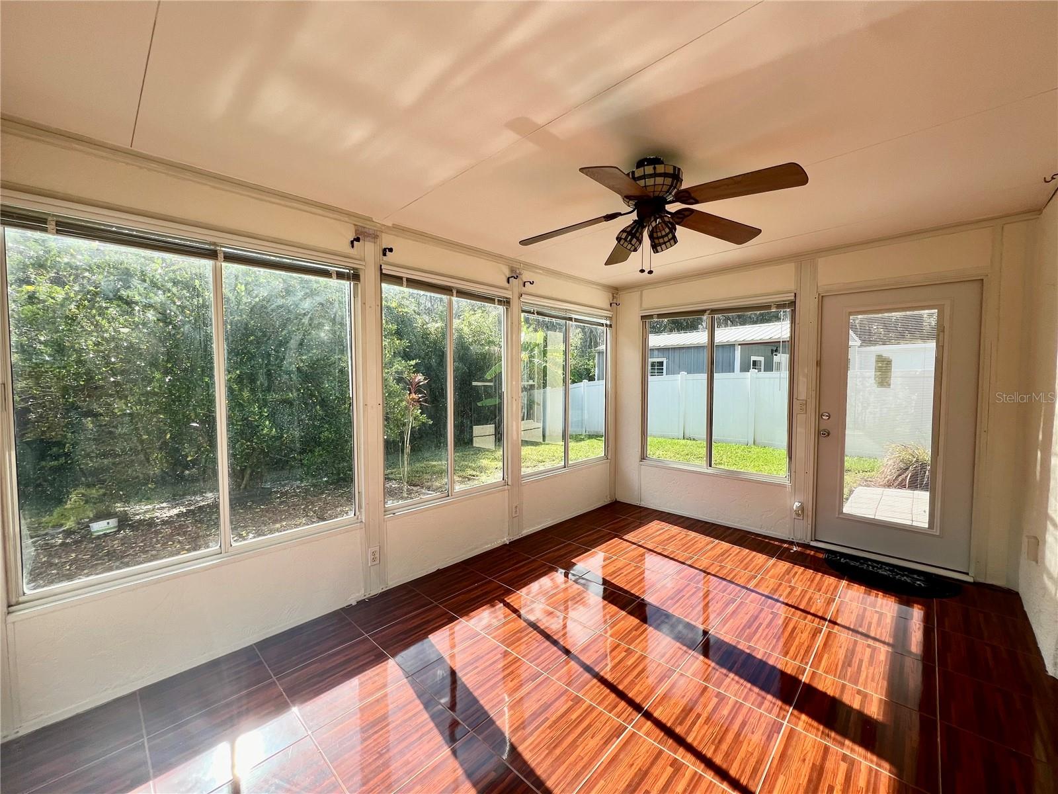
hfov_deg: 106.2
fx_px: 397
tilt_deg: -2.8
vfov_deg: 89.9
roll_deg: -0.1
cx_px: 529
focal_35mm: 13
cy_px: 397
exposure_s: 1/430
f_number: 1.8
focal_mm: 1.57
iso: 32
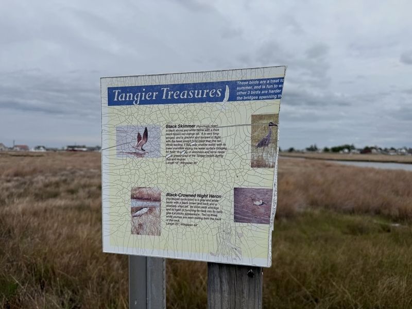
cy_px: 154
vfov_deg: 56.8
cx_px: 206
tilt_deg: +1.5
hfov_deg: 71.6
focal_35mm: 24
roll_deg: -0.6
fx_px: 286
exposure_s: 1/14286
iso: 80
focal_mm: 6.76
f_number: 1.78
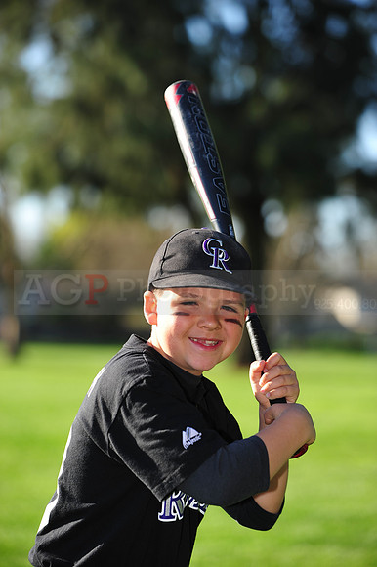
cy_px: 284
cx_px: 188
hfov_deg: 10.1
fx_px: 2123
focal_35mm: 135
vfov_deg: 15.2
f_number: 4.5
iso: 200
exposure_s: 1/640
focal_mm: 135
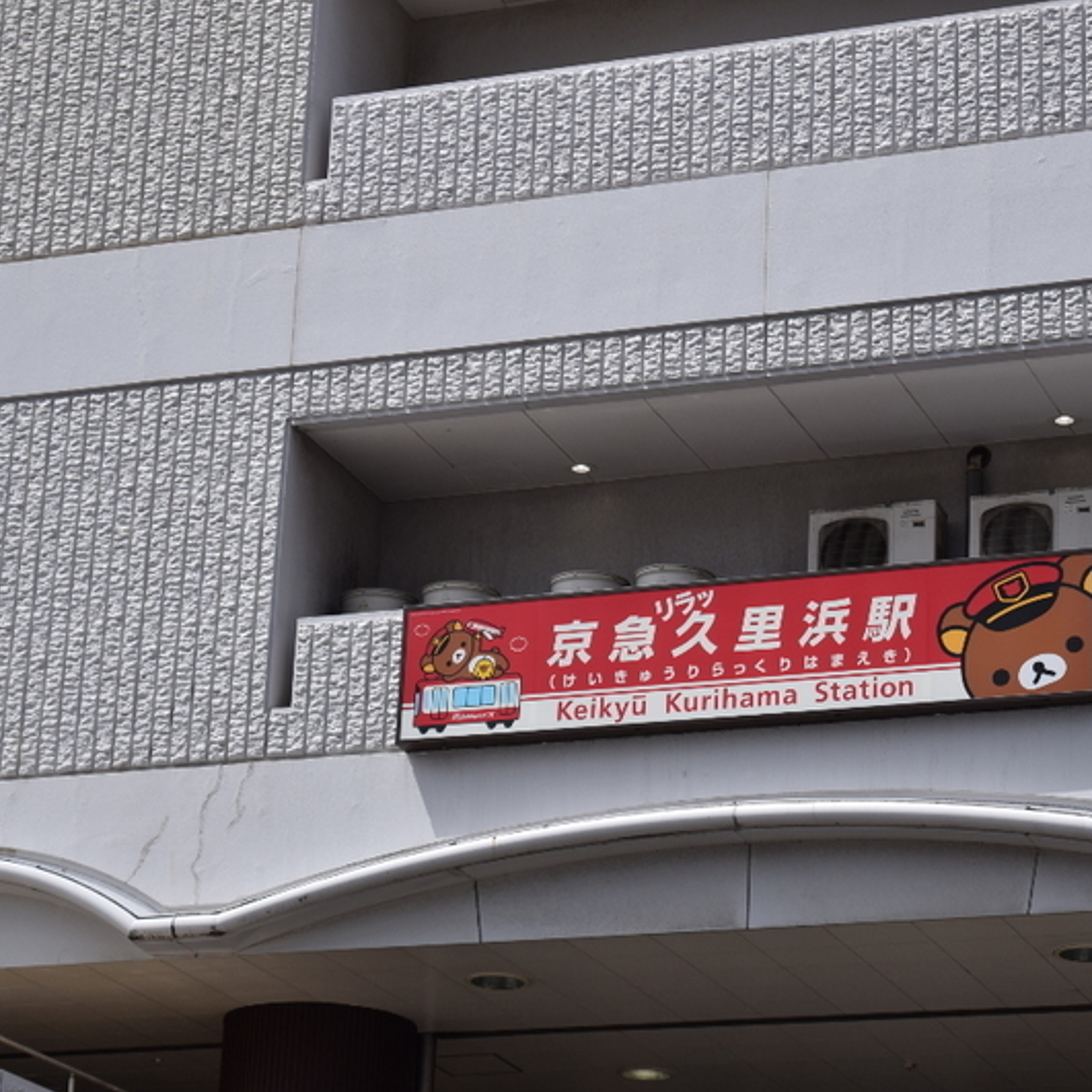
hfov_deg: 16.5
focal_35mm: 106
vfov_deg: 16.5
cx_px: 638
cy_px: 545
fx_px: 3770
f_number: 5.6
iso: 100
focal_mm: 55
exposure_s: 1/1250
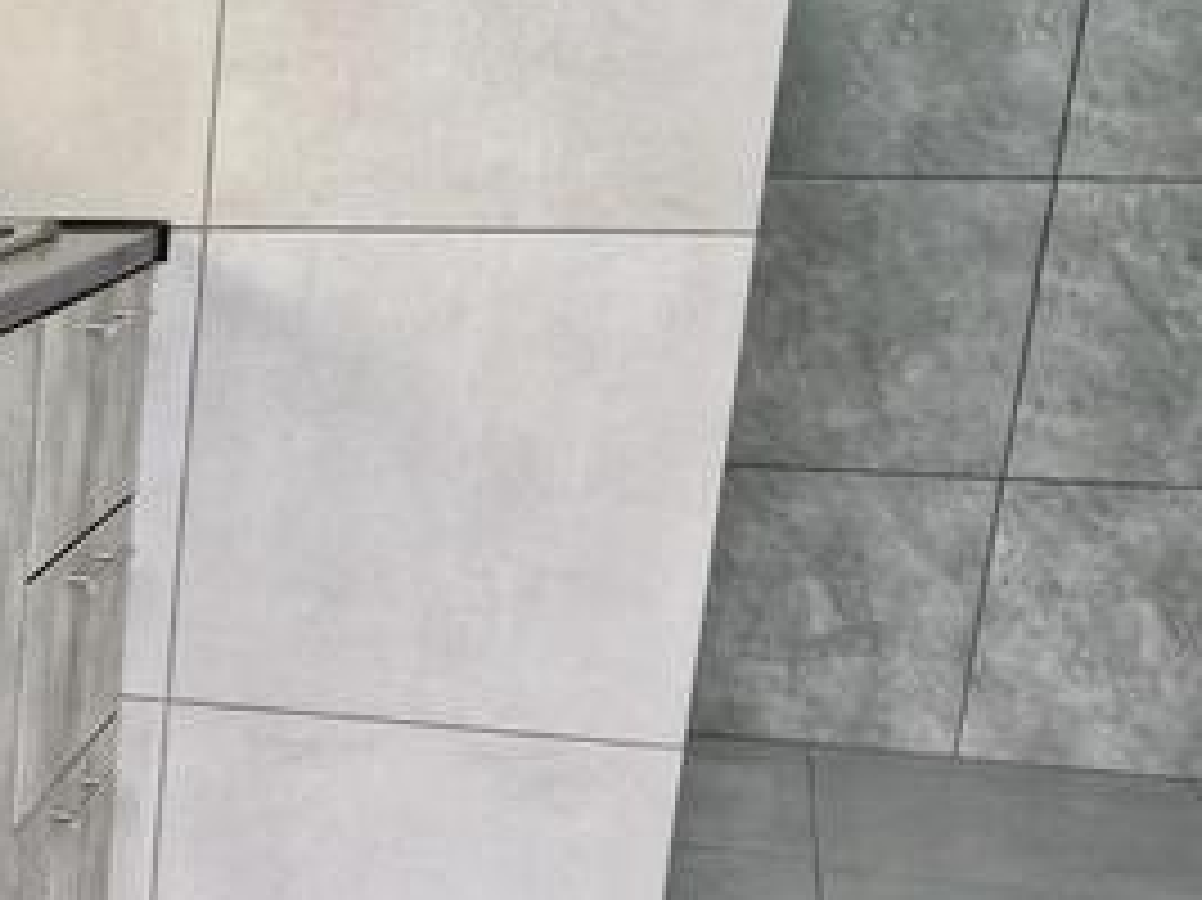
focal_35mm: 69
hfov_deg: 23.4
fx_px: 2395
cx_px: -527
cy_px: 819
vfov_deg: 20.8
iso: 50
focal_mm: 5.54
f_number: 1.8
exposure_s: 1/110
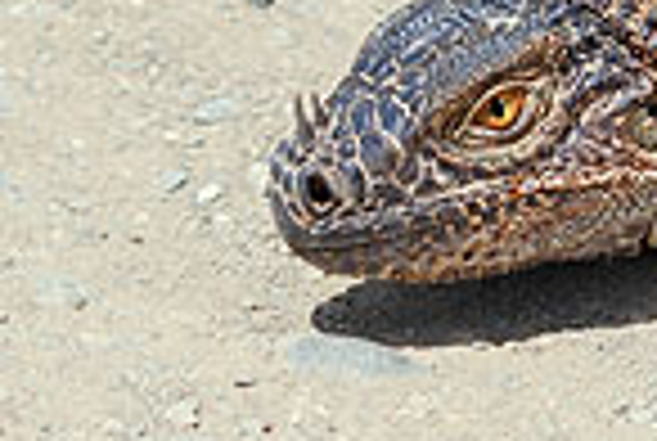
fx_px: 5925
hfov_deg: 6.3
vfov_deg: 4.3
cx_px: 868
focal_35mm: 324
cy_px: 128
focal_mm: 70
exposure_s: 1/500
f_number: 5.6
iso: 100
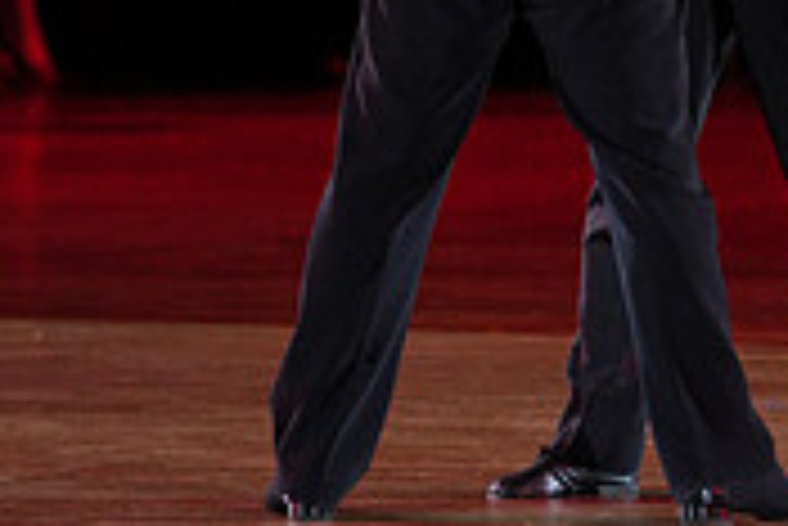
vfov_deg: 2.3
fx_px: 12903
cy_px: -315
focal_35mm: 589
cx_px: 574
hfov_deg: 3.5
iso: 1250
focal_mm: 178
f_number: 2.8
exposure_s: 1/1000
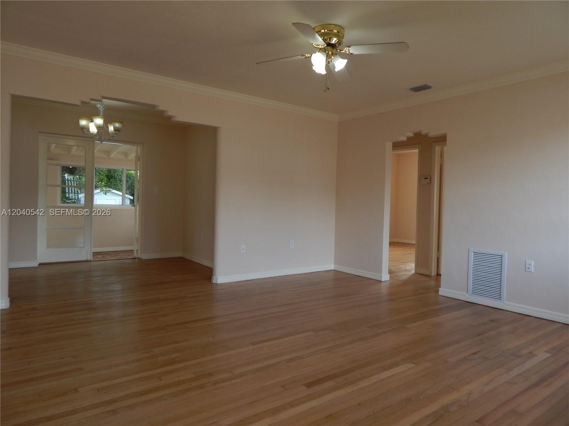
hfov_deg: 73.9
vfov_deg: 58.9
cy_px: 213
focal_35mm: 23
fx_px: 378
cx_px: 284
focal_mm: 4
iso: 125
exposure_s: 1/100
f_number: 3
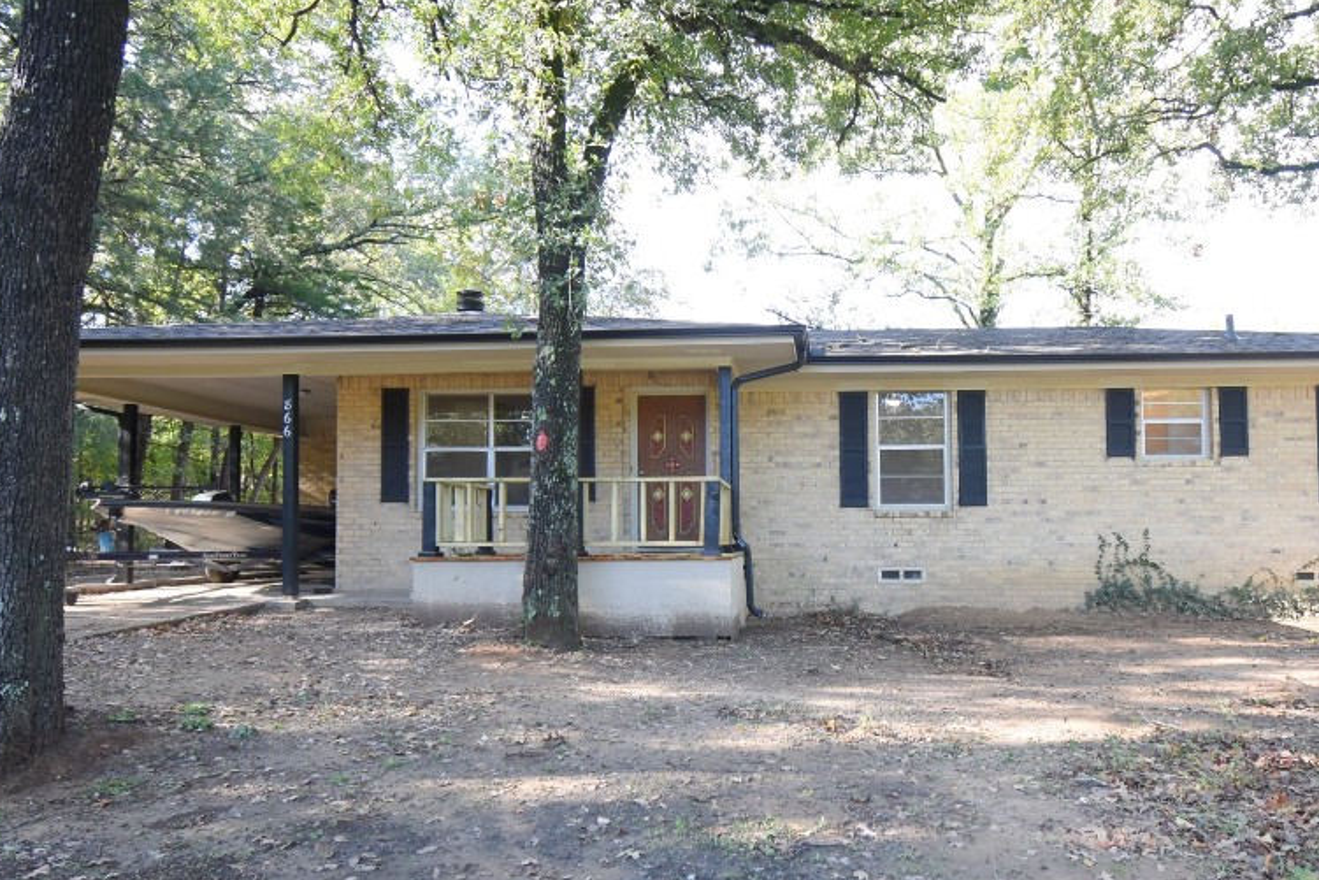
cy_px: 518
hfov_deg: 75.3
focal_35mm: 23
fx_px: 843
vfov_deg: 54.8
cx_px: 788
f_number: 5
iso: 400
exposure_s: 1/100
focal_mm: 10
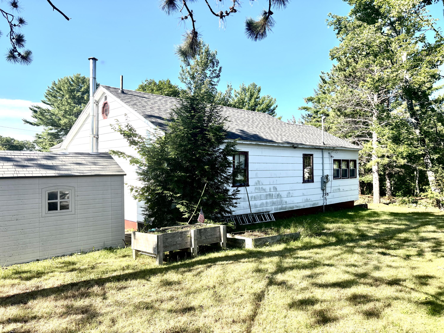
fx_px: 333
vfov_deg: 53.1
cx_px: 222
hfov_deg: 67.3
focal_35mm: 26
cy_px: 166
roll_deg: +0.5
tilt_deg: -1.4
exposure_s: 1/1590
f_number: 1.6
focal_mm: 5.96
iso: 50
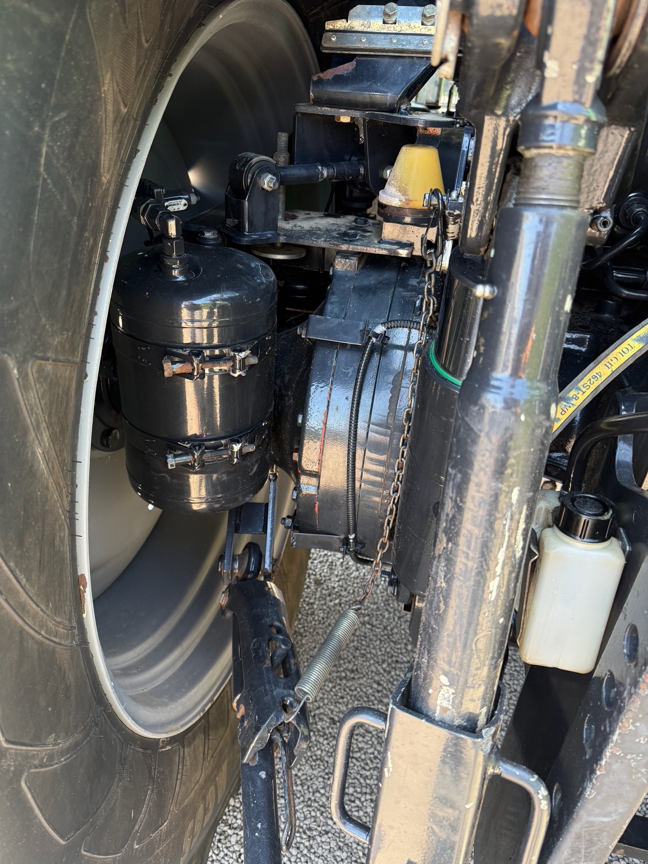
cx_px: 324
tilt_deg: -31.0
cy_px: 432
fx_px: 599
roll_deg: -5.1
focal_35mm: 24
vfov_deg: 71.6
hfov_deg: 56.8
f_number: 1.78
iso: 160
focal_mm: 6.76
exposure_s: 1/141
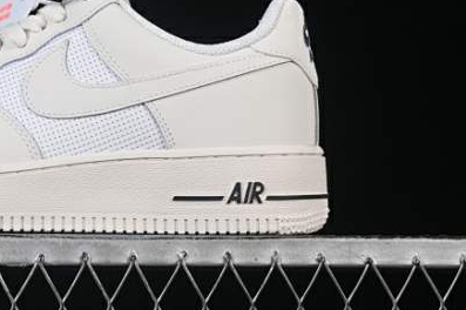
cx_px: 50
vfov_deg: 9.9
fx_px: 1785
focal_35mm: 138
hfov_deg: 14.7
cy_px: 56
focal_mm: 50
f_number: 8
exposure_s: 1/80
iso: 160
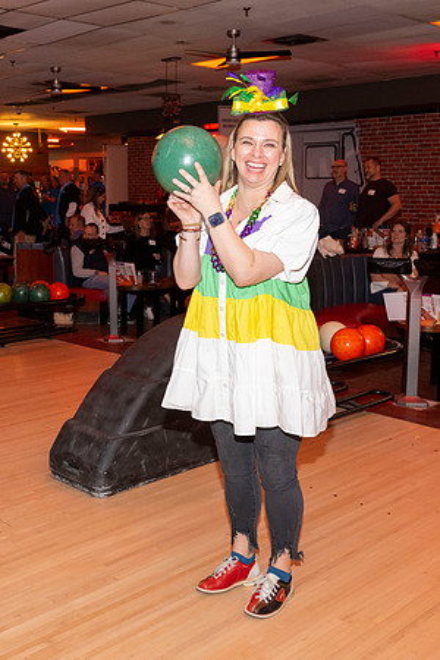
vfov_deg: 45.7
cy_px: 330
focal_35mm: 43
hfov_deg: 31.2
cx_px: 158
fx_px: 784
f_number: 5.6
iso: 2000
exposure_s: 1/100
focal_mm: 28.5
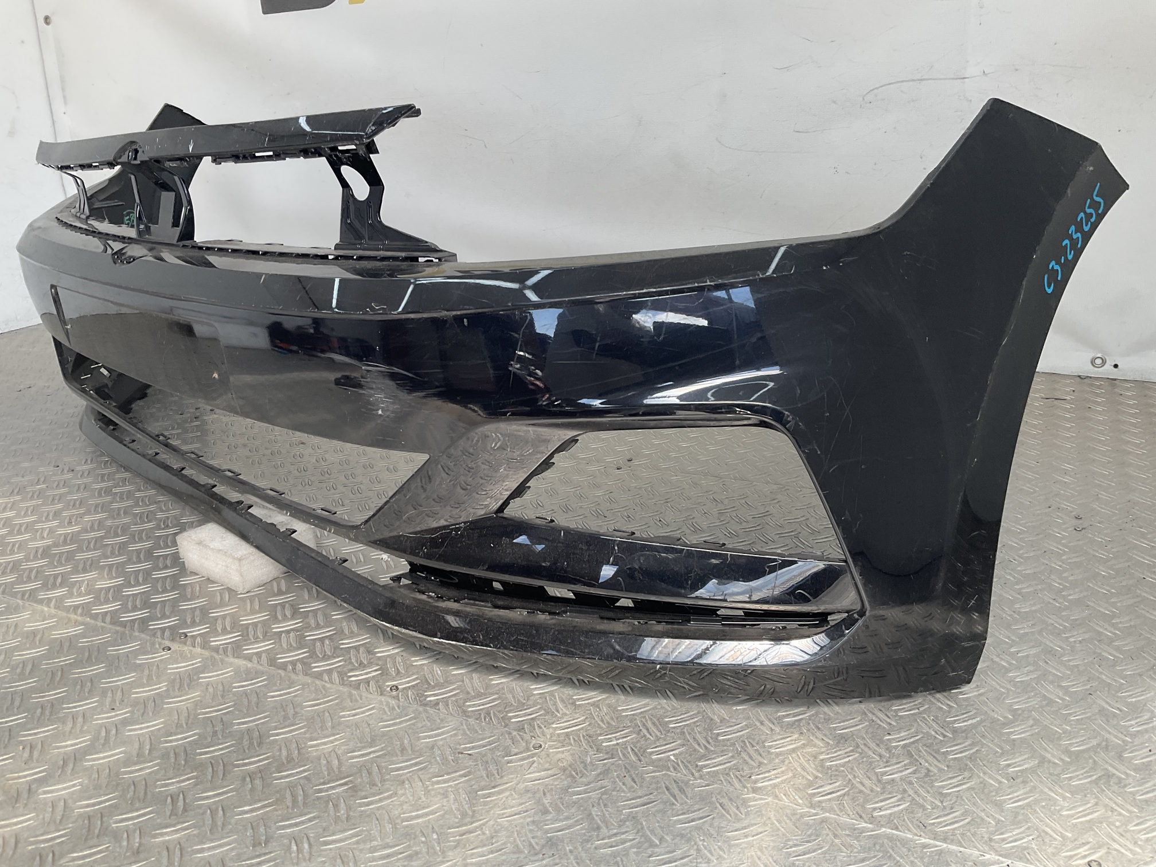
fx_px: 968
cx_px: 578
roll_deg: +2.4
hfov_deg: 61.7
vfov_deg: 48.2
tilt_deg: -21.6
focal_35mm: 29
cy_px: 434
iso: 16
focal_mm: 3
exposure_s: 1/295
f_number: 1.8
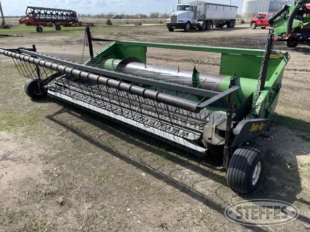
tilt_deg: -17.2
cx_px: 155
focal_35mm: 26
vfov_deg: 53.1
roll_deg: +2.9
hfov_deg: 67.3
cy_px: 116
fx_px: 233
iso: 32
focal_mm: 5.1
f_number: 1.6
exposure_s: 1/1575
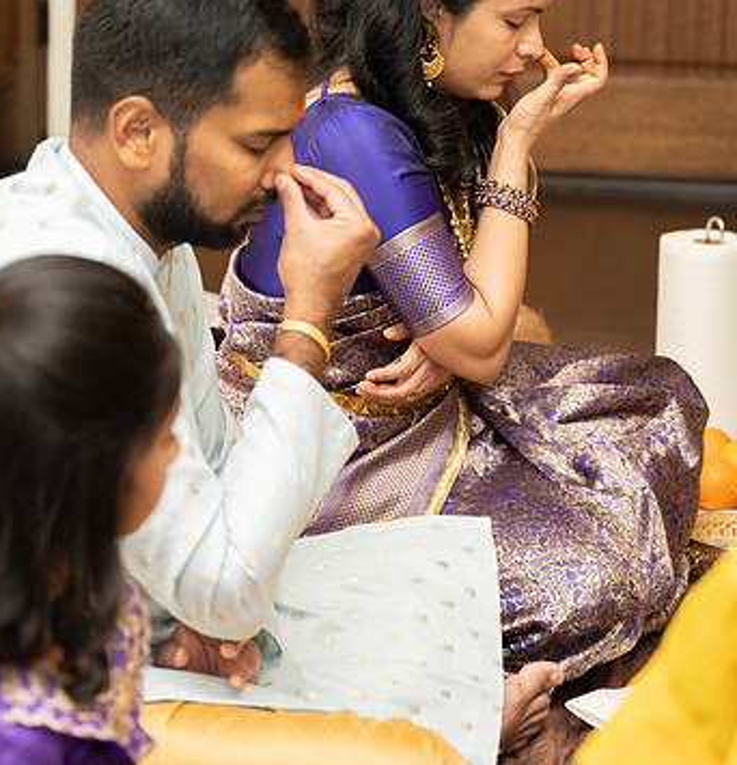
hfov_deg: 15.8
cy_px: 305
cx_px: 315
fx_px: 2651
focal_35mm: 108
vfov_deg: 16.4
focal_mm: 65
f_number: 3.2
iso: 1000
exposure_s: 1/160
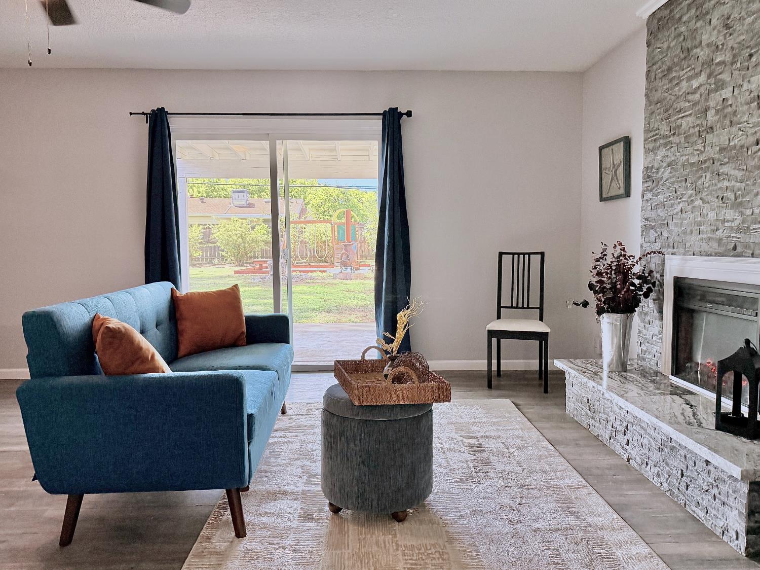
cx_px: 380
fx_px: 527
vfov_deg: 56.8
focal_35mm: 24
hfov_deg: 71.6
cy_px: 285
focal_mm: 6.76
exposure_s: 1/170
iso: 200
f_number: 1.78
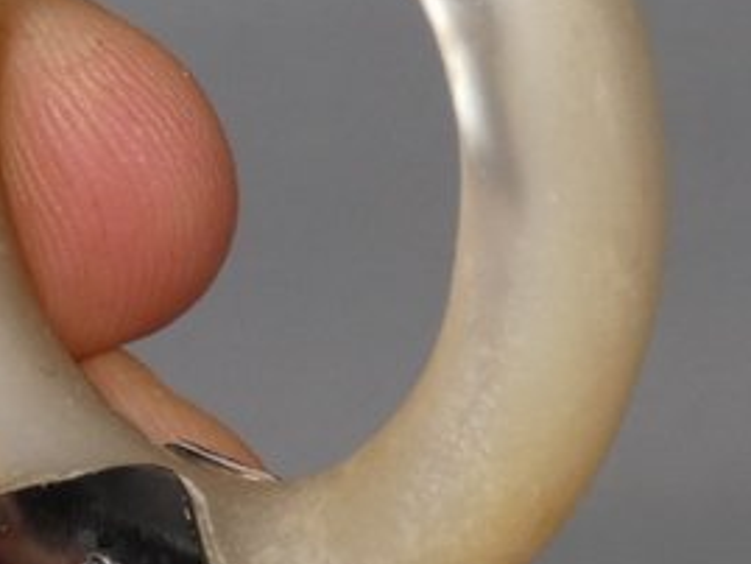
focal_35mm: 209
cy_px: 207
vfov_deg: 7.1
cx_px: 84
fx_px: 4536
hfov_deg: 9.4
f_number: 4
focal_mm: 9.9
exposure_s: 1/125
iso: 200
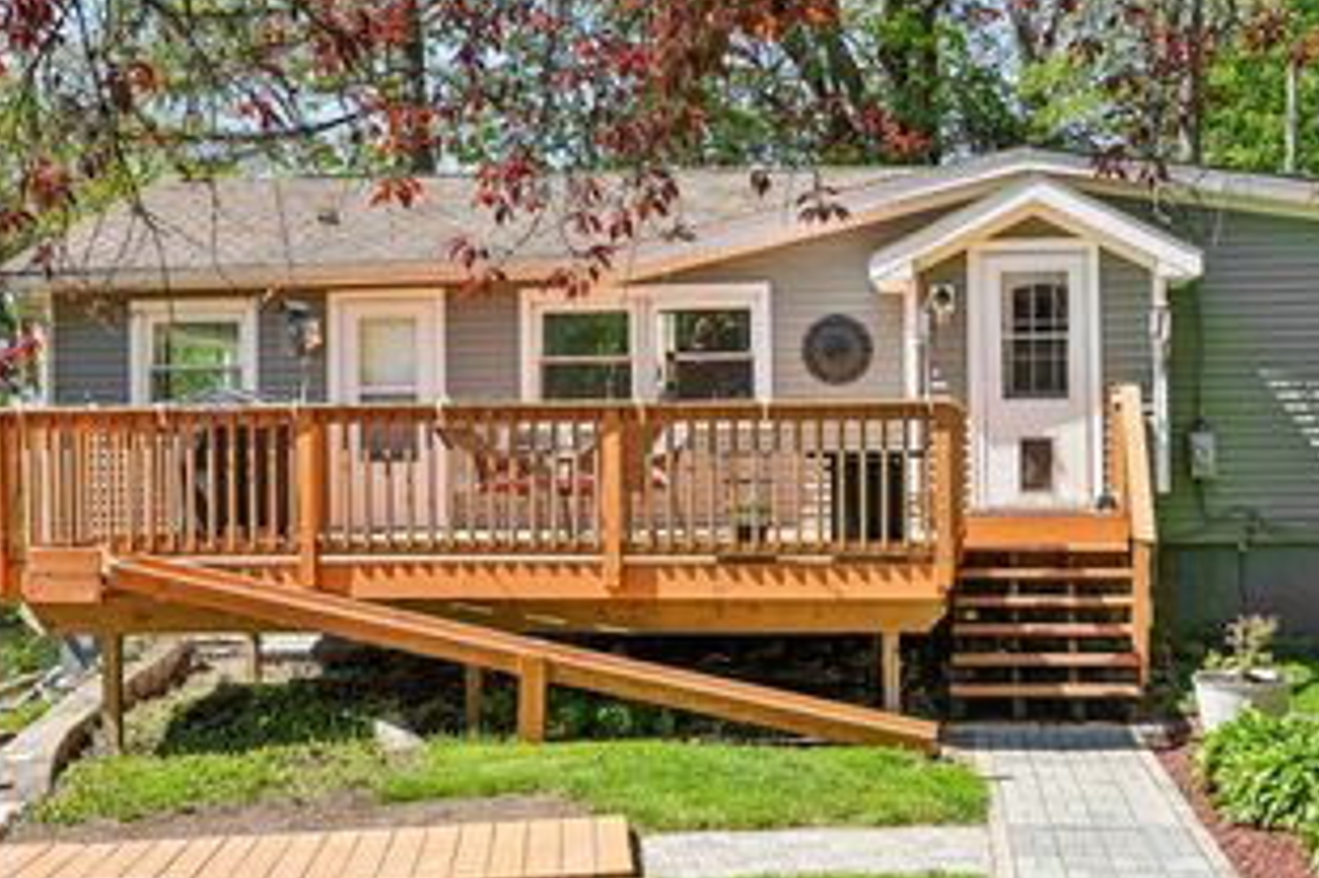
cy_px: 443
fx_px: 1677
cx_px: 840
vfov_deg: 29.3
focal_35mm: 46
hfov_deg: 42.5
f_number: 8
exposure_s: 1/125
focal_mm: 28.5
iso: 100
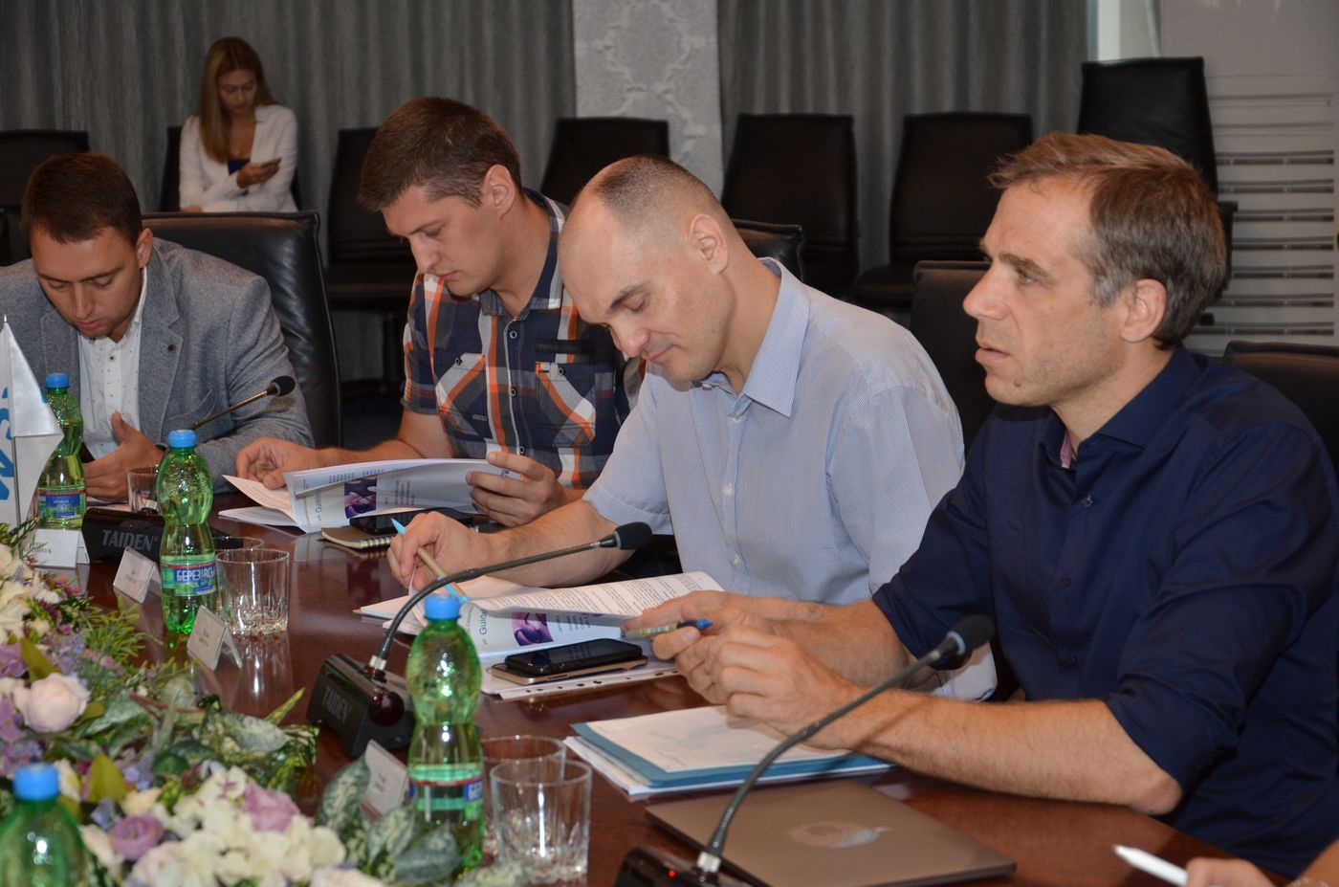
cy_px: 444
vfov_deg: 17.4
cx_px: 670
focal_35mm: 78
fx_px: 2895
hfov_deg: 26.0
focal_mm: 52
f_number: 5
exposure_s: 1/250
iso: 500
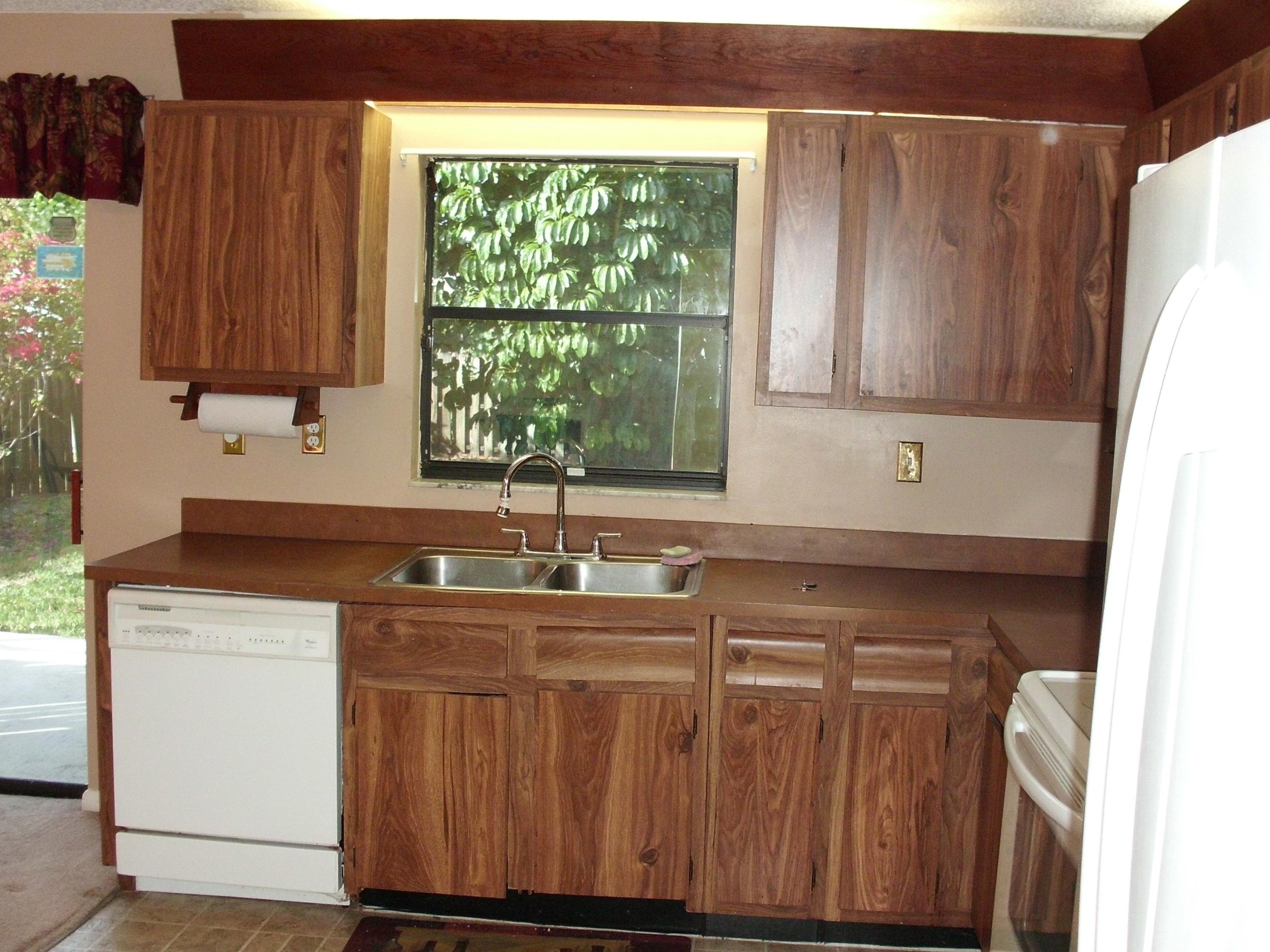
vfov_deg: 37.7
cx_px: 657
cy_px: 463
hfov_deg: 49.0
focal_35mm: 38
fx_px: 1394
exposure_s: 1/60
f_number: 2.9
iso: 200
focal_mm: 6.3
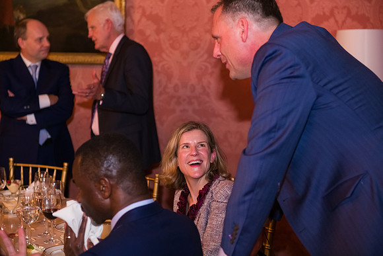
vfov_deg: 19.5
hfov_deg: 28.8
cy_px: 128
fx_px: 745
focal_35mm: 70
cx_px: 192
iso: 3200
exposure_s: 1/100
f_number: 3.2
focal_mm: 70
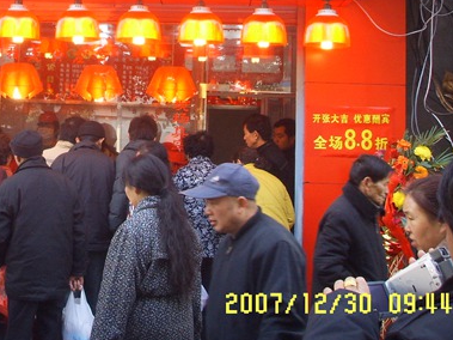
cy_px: 31
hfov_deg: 26.3
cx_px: 63
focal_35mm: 72
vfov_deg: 20.0
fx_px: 942
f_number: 3.5
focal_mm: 6.6
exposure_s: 1/90
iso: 100
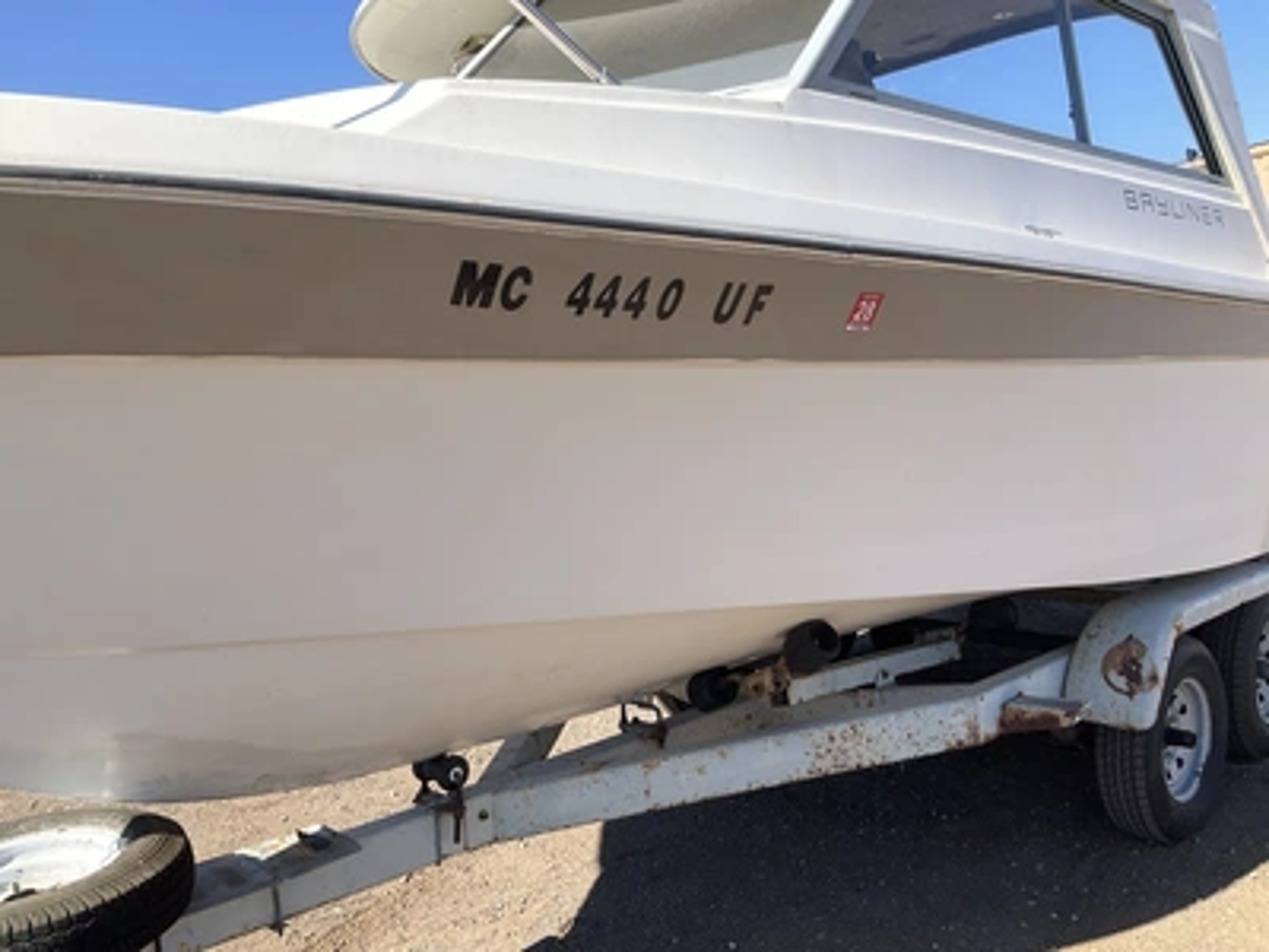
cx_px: 634
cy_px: 476
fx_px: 1063
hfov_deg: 61.7
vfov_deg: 48.2
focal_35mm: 29
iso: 25
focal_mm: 3
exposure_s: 1/1279
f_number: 1.8
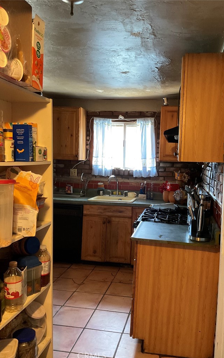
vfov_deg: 61.2
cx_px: 134
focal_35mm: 31
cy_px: 180
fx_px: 303
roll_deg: -1.9
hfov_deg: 40.5
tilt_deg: -4.1
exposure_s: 1/40
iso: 250
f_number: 1.8
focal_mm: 3
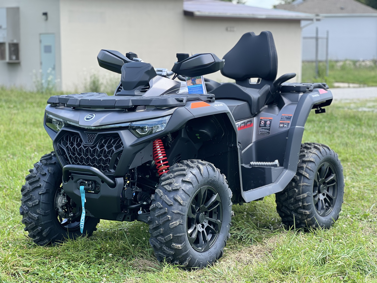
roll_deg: +0.2
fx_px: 839
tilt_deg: -5.7
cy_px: 142
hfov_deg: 25.3
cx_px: 188
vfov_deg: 19.1
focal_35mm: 77
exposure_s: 1/131
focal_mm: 9
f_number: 2.8
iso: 20
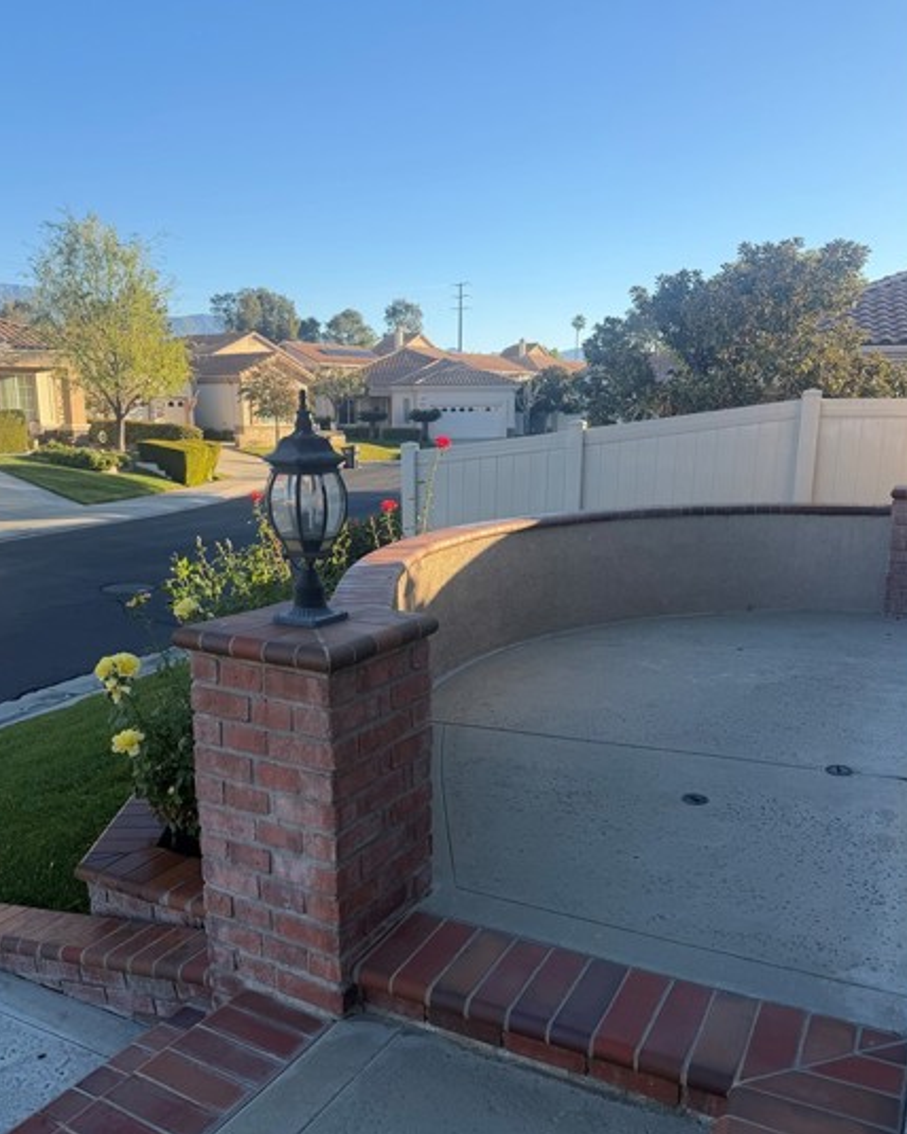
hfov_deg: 51.5
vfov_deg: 62.0
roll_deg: +0.1
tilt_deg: -14.0
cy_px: 642
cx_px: 422
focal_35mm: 28
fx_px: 940
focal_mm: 6.76
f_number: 1.78
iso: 80
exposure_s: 1/1385
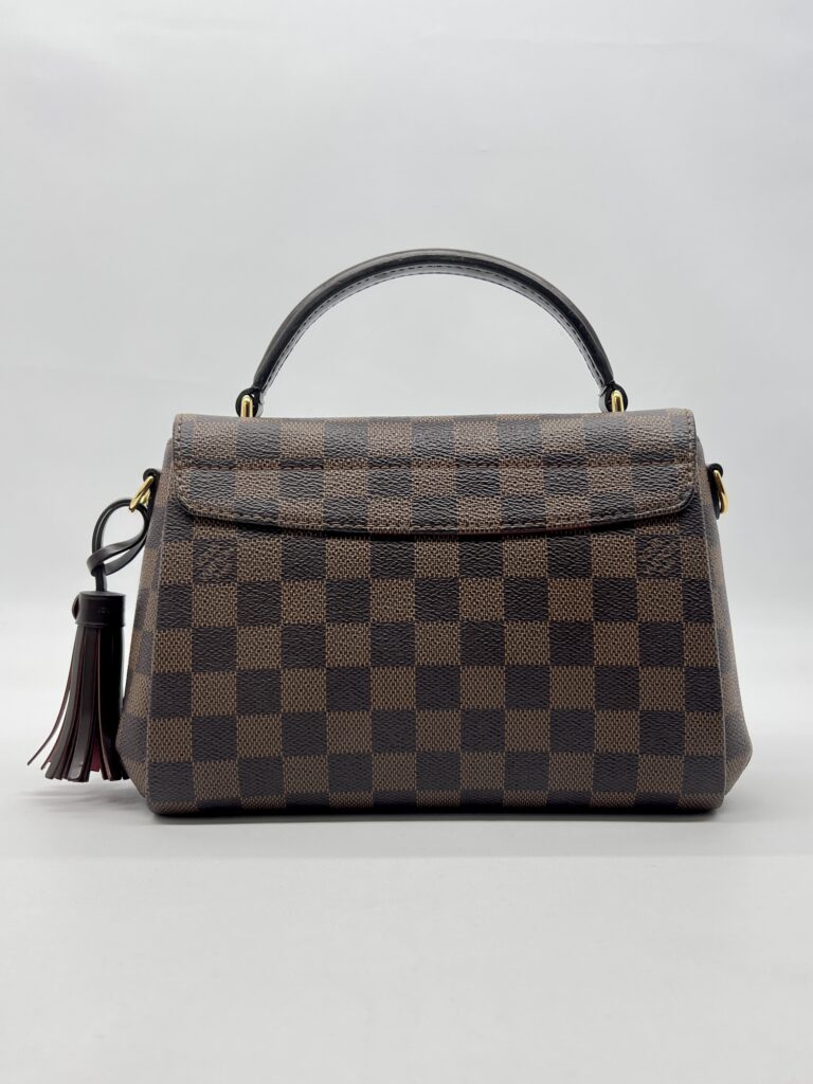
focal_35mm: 26
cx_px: 406
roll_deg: -0.6
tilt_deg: -2.7
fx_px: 814
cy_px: 542
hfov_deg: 53.1
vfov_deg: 67.3
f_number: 1.5
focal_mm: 5.7
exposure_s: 1/135
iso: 32
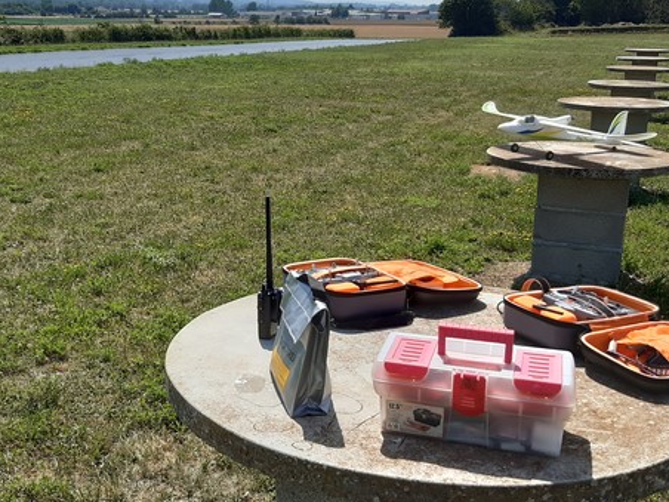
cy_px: 230
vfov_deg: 31.5
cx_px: 253
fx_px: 889
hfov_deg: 41.0
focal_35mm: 46
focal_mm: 3.92
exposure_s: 1/9524
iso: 40
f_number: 1.7
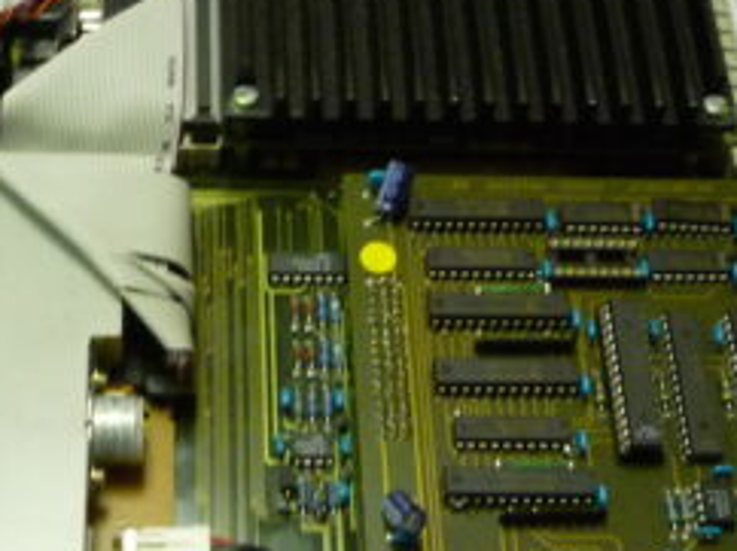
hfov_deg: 26.8
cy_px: 298
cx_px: 222
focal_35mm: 72
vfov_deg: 20.4
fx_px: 1531
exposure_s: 1/20
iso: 400
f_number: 3.3
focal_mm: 5.2
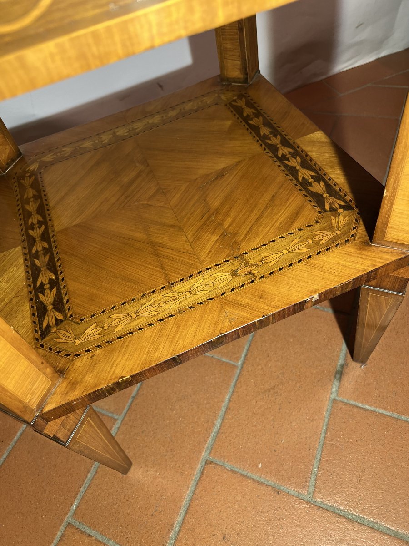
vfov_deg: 67.3
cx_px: 204
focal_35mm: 26
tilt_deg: -51.8
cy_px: 273
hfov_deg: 53.1
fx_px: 410
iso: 80
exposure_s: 1/100
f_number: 1.5
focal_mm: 5.7
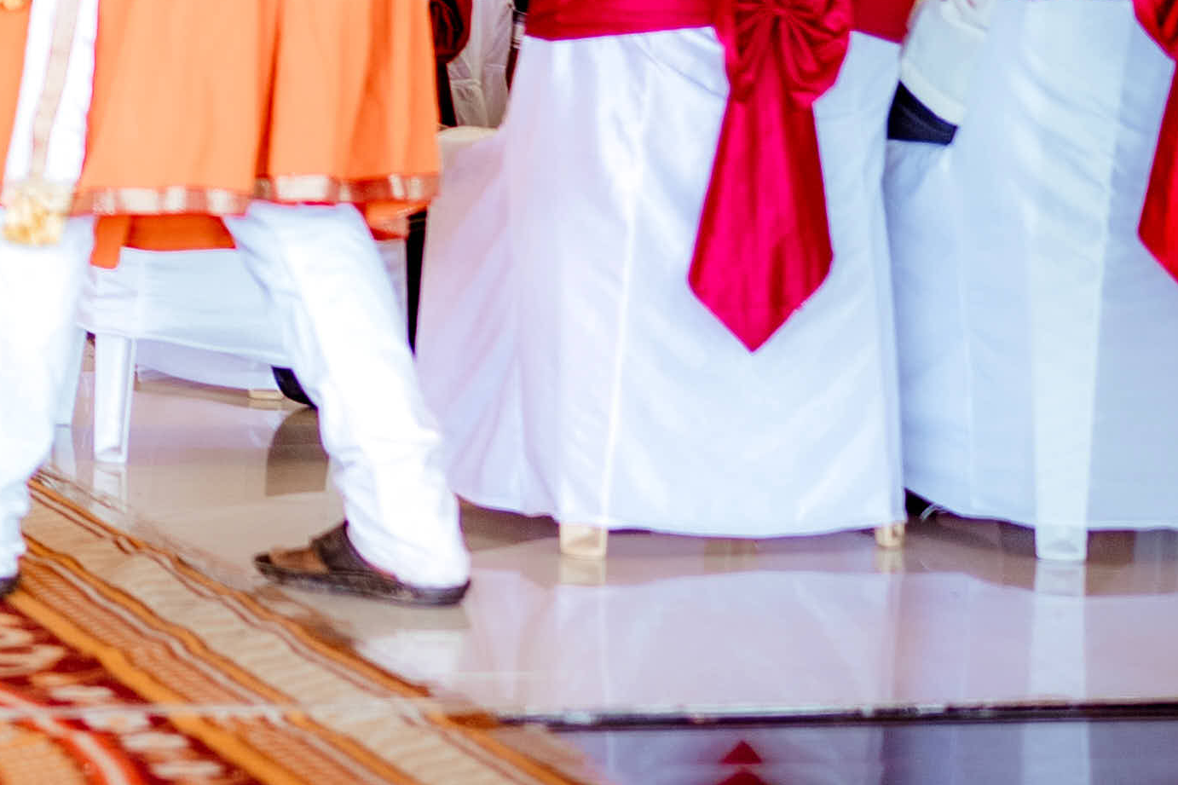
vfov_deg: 8.6
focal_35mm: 152
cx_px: -1171
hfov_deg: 12.0
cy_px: -755
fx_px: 4973
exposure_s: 1/400
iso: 200
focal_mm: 35
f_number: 1.4
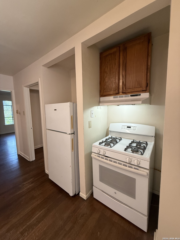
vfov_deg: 102.1
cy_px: 120
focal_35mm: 14
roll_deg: +0.7
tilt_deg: -5.9
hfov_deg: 85.7
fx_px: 97
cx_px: 90
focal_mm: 2.22
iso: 200
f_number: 2.2
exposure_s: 1/120
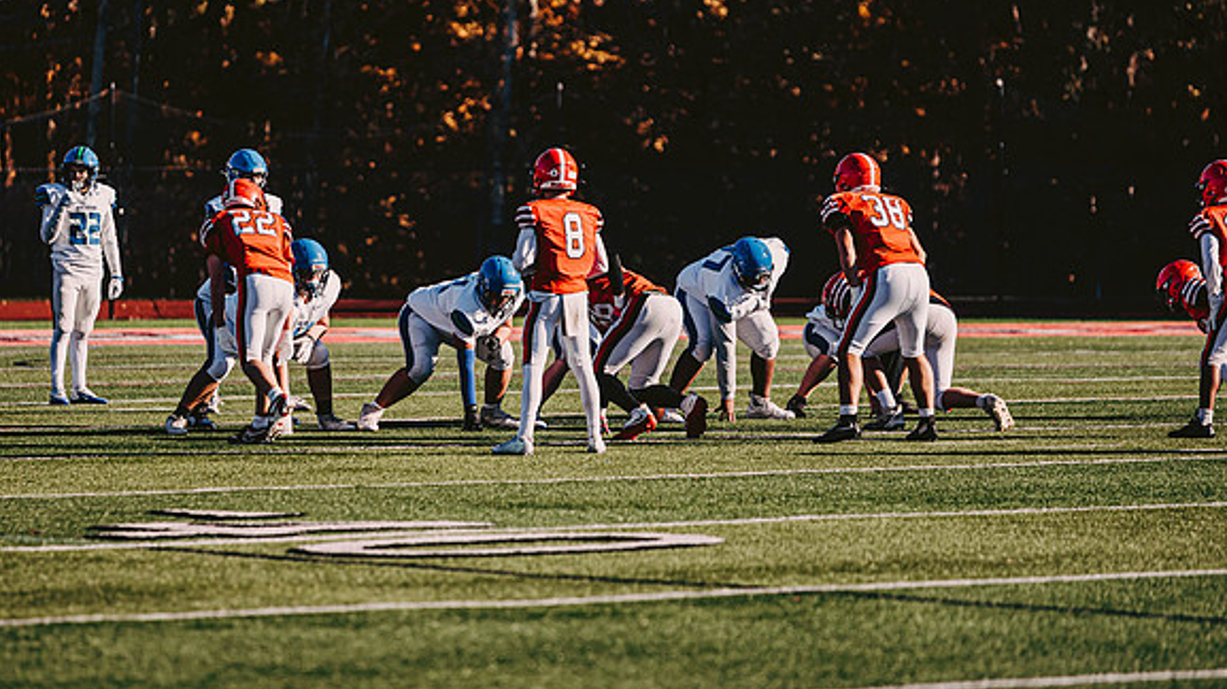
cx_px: 541
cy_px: 299
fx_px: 7675
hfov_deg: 9.1
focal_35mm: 236
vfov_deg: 5.1
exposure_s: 1/2000
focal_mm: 200
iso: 250
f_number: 3.2
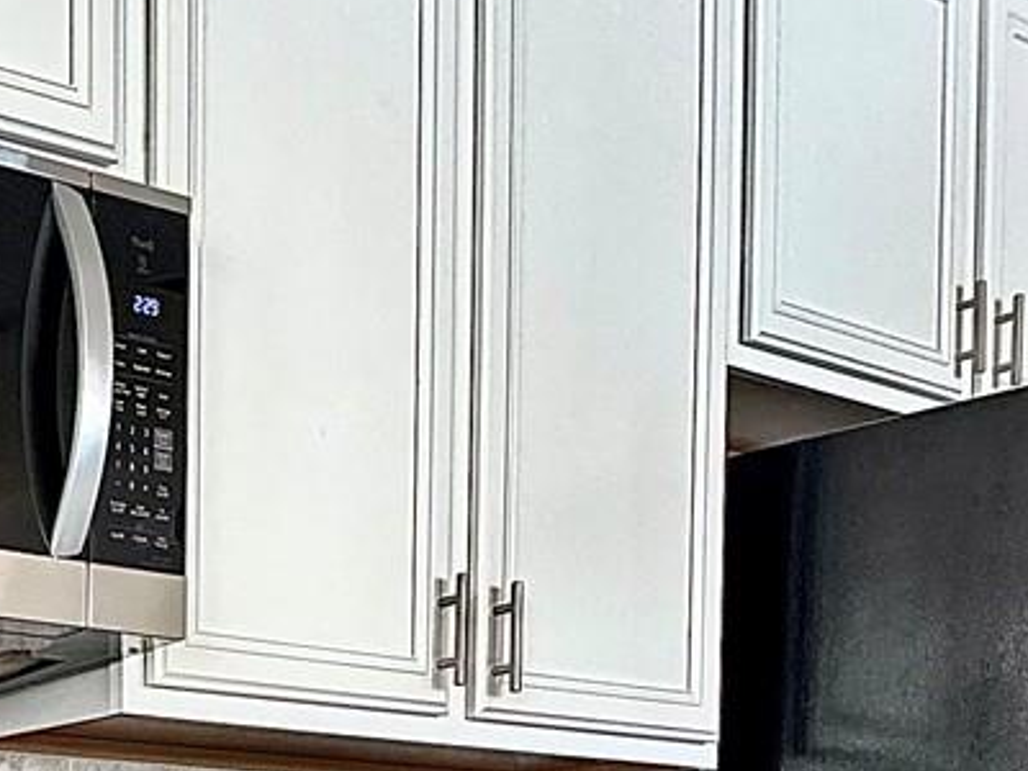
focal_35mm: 96
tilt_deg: -4.5
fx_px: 2851
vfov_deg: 14.3
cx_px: -123
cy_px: 1172
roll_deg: +0.0
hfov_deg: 19.5
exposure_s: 1/120
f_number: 1.78
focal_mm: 6.76
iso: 80
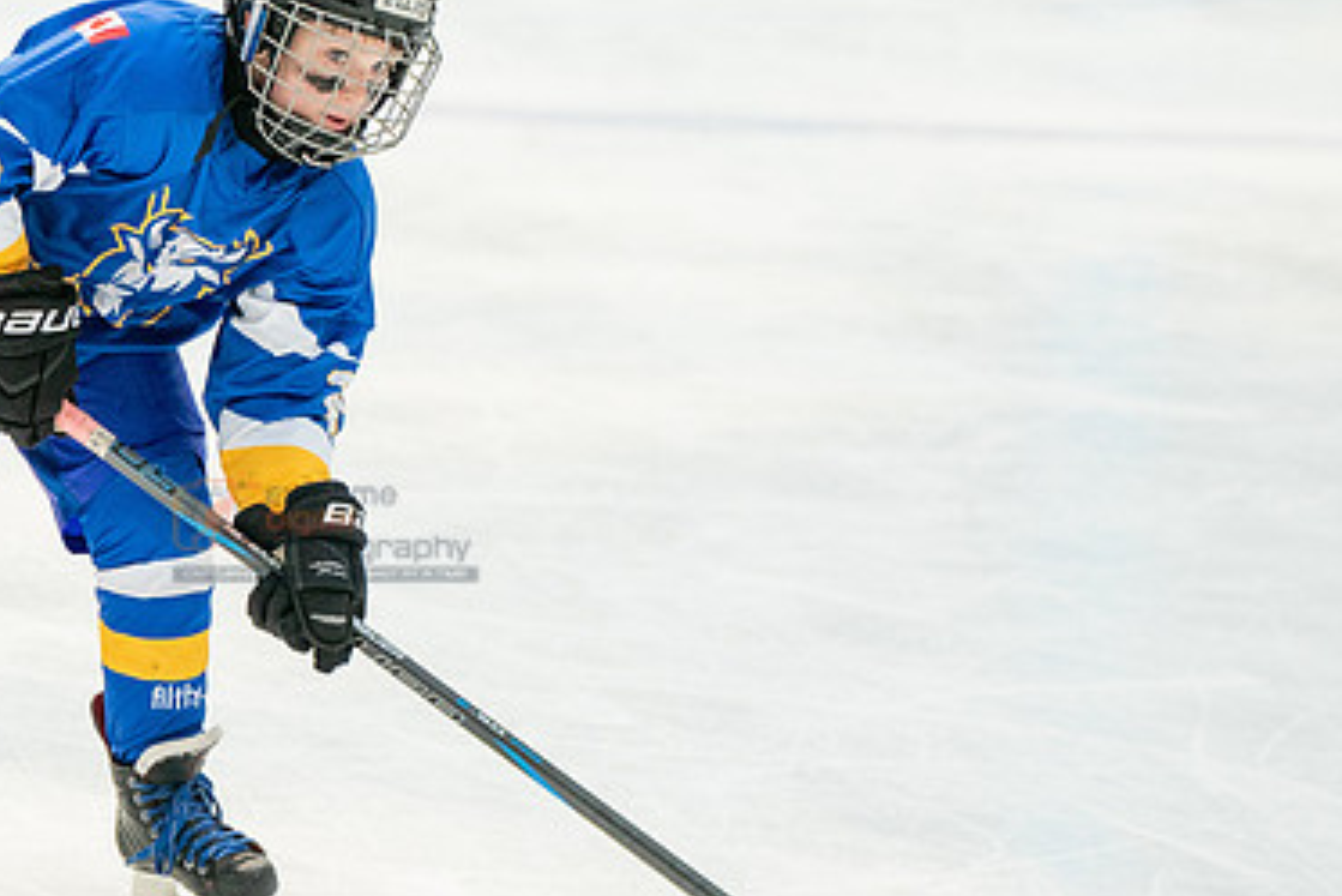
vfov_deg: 4.0
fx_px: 12716
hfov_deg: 6.0
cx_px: -36
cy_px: 472
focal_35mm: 341
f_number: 3.5
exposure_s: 1/2000
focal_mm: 148
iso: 1600
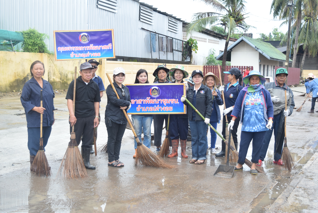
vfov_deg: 28.1
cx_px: 159
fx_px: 424
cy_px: 106
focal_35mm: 48
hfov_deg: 41.1
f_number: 4.5
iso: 800
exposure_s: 1/640
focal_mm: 32
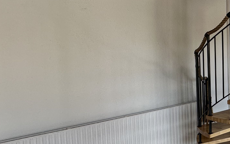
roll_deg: -0.3
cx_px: 317
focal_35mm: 42
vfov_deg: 30.5
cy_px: 59
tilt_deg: -3.7
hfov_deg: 32.0
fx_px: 263
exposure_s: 1/99
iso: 100
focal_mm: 2.22
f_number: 2.2
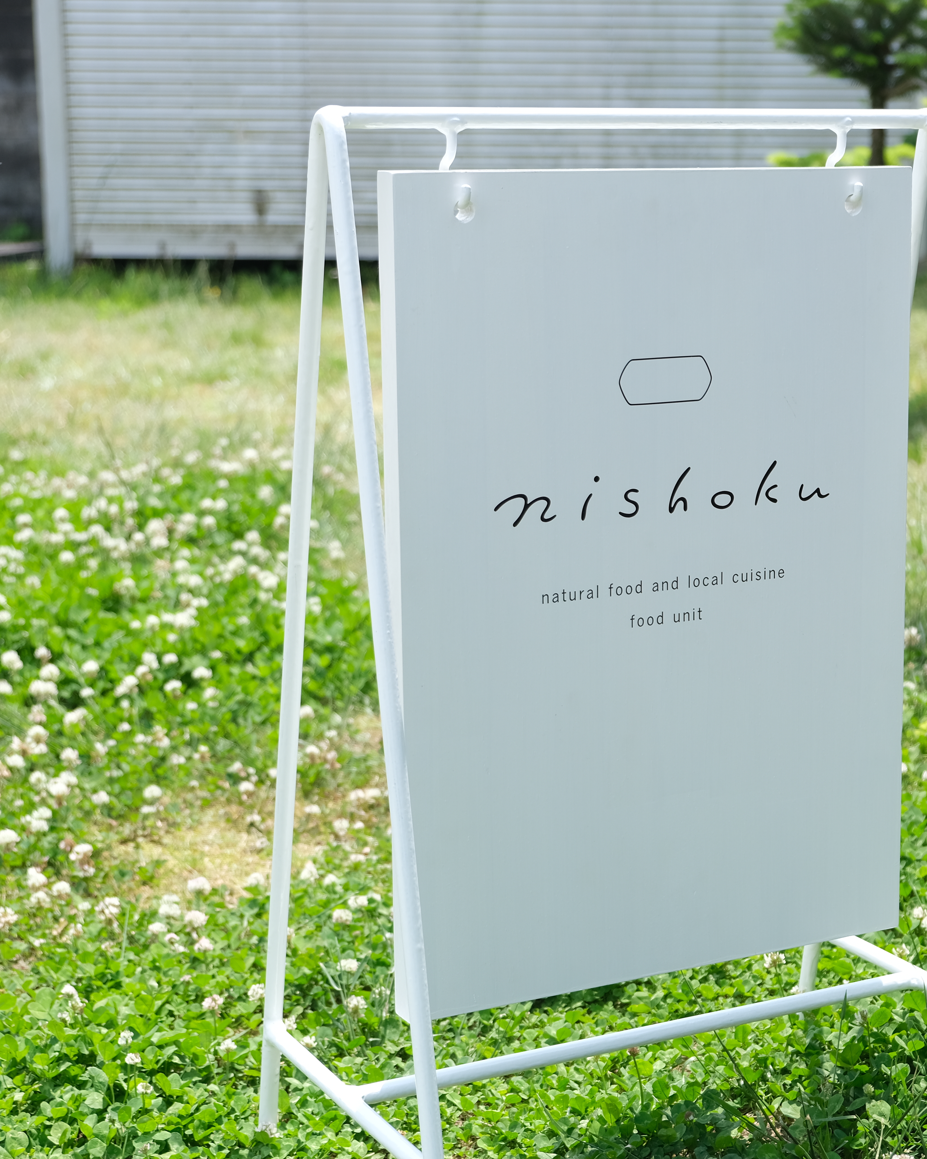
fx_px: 2298
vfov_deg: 28.3
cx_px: 742
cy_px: 583
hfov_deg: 22.5
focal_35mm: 67
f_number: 3.6
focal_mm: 31.5
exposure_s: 1/800
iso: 160
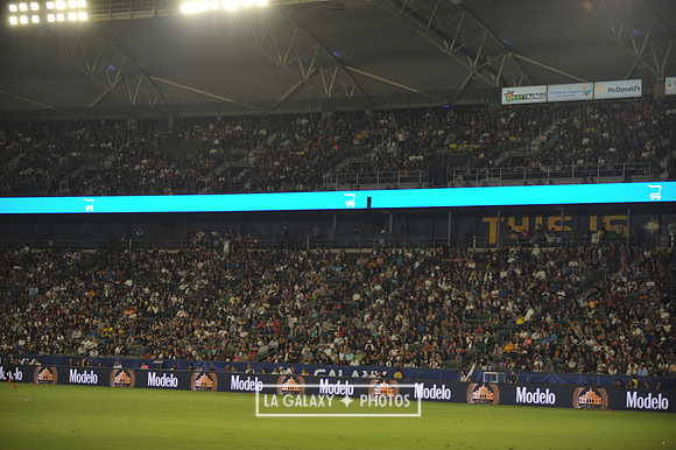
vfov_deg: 13.0
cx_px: 338
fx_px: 1970
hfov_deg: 19.5
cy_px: 225
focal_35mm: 105
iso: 1250
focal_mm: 105
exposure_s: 1/1000
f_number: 2.8
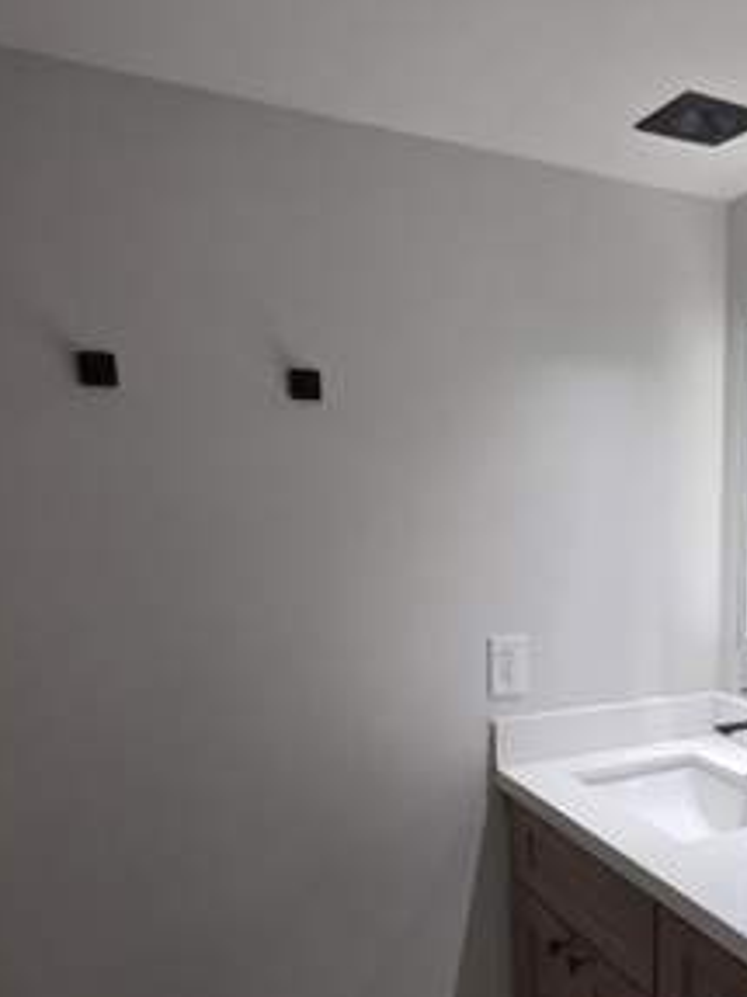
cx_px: 681
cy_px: 660
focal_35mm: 29
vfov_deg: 60.3
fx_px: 835
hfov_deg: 43.7
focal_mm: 2.2
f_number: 2.2
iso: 50
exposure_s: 1/111
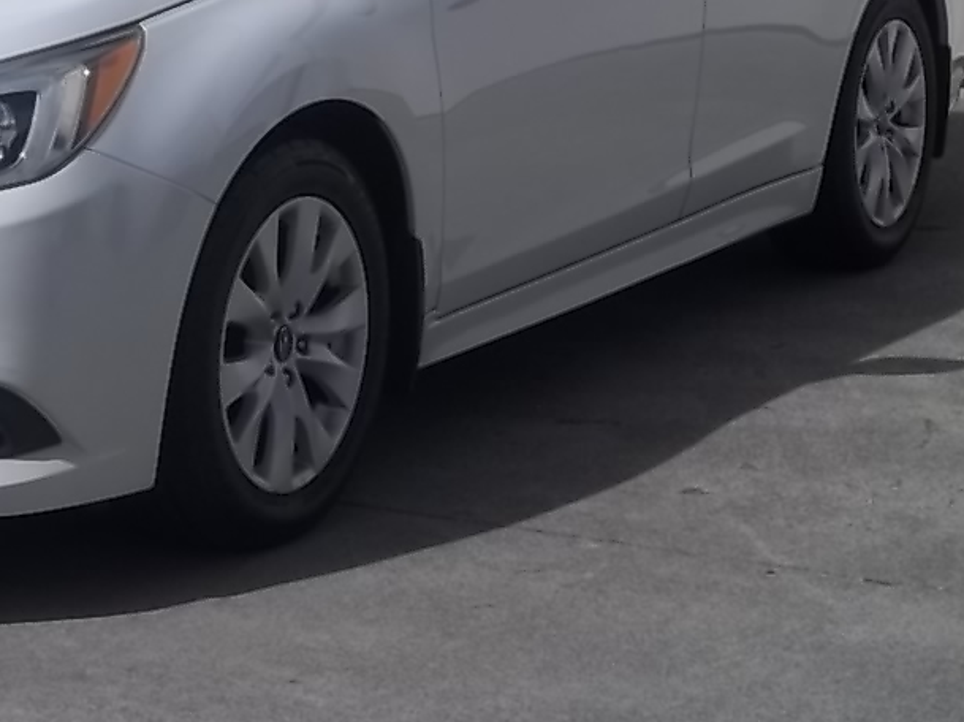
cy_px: 89
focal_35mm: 122
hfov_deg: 16.0
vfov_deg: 12.1
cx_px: 112
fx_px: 3395
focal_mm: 10.42
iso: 64
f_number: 11.99
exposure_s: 1/160
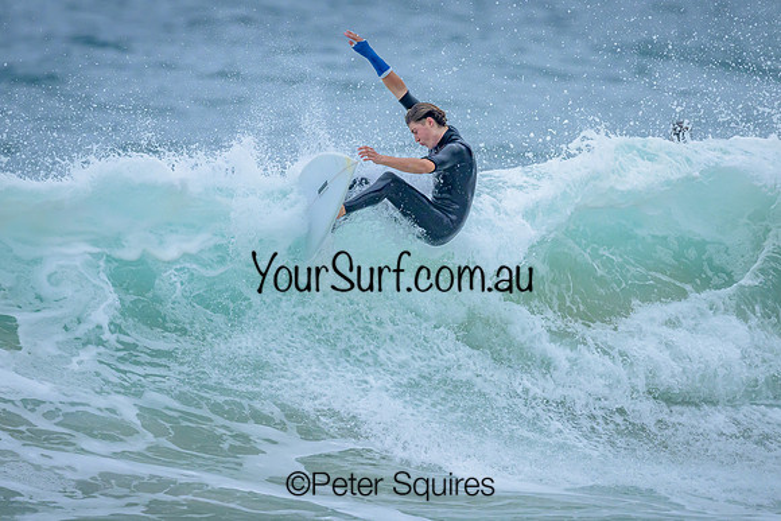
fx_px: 23822
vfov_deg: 1.3
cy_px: 242
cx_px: 417
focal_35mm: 1098
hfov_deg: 1.9
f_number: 6.3
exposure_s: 1/3200
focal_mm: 800
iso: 1100
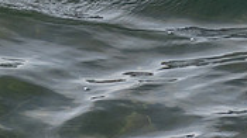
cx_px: 32
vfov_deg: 0.4
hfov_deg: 0.7
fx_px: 19843
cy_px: -83
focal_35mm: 3033
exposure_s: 1/1250
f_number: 5.6
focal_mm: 420
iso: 640
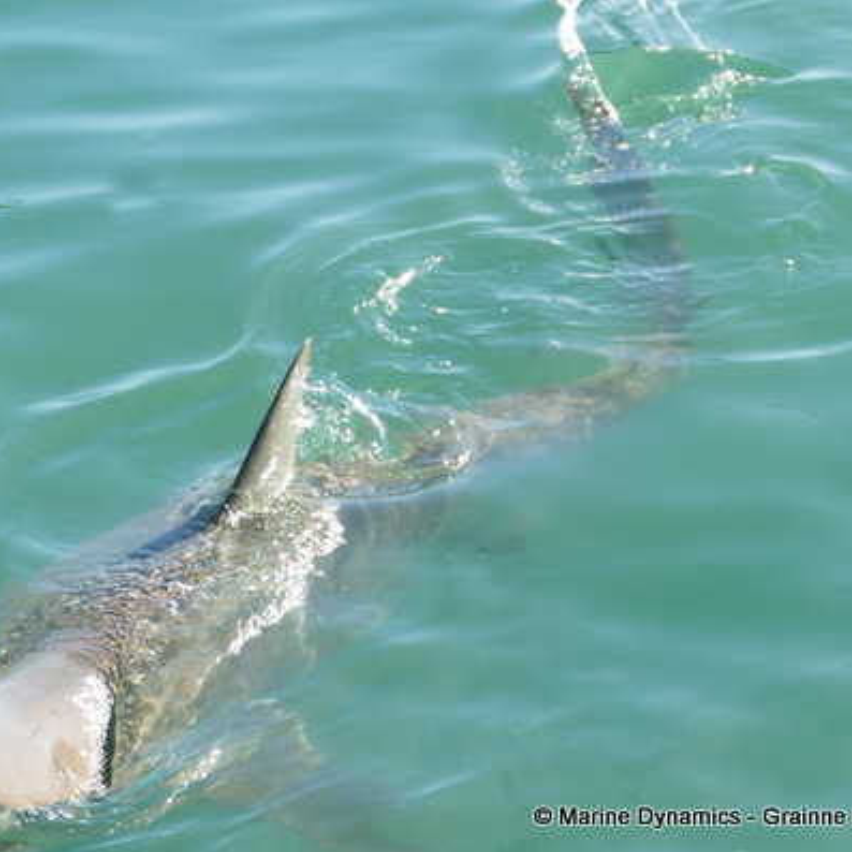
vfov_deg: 18.3
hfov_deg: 18.3
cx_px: 346
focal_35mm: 95
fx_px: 2645
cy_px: 428
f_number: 3.7
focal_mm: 26.91
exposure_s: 1/500
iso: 125
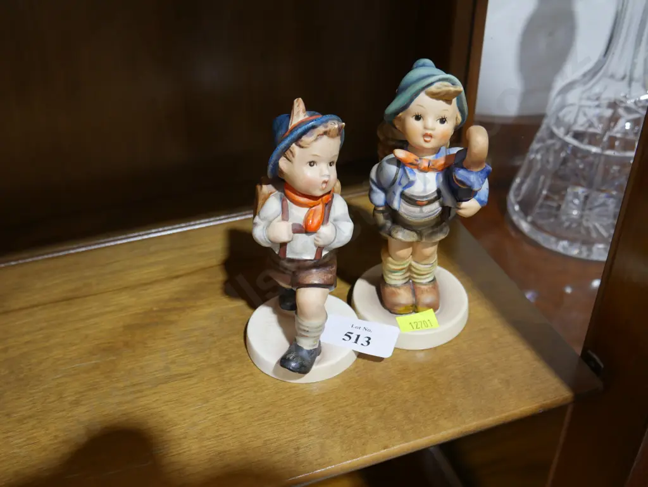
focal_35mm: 40
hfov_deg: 46.8
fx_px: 749
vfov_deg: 36.0
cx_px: 324
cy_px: 244
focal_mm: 20
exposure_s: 1/60
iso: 640
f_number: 4.4
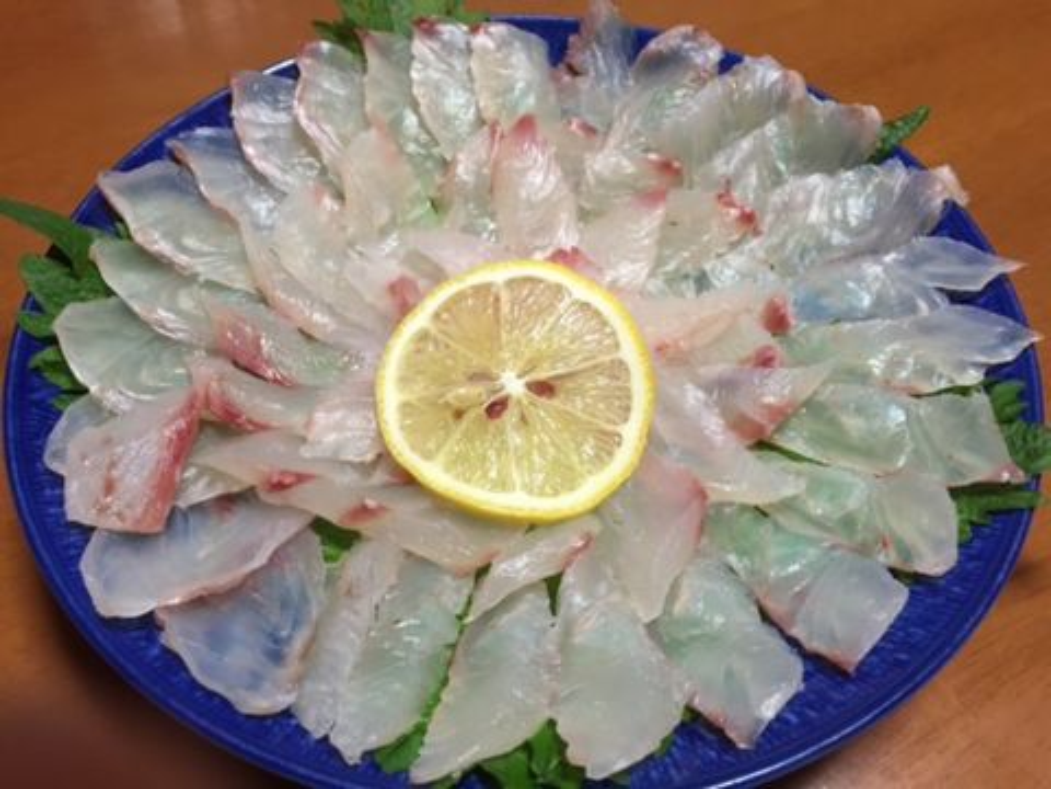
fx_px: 880
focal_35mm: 29
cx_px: 526
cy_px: 394
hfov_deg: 61.7
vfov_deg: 48.2
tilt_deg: -53.6
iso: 100
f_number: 2.2
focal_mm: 4.15
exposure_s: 1/30
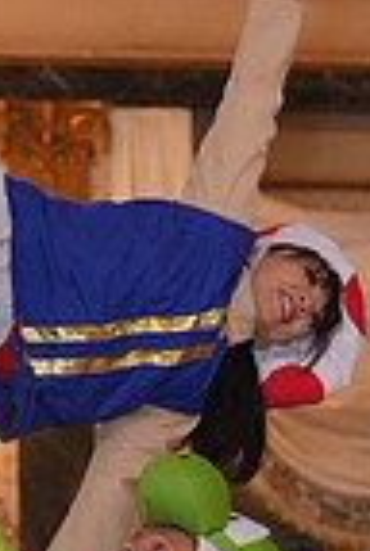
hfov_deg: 4.1
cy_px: 740
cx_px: 40
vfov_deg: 6.1
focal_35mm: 336
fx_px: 5155
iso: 8000
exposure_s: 1/250
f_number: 3.2
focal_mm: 83
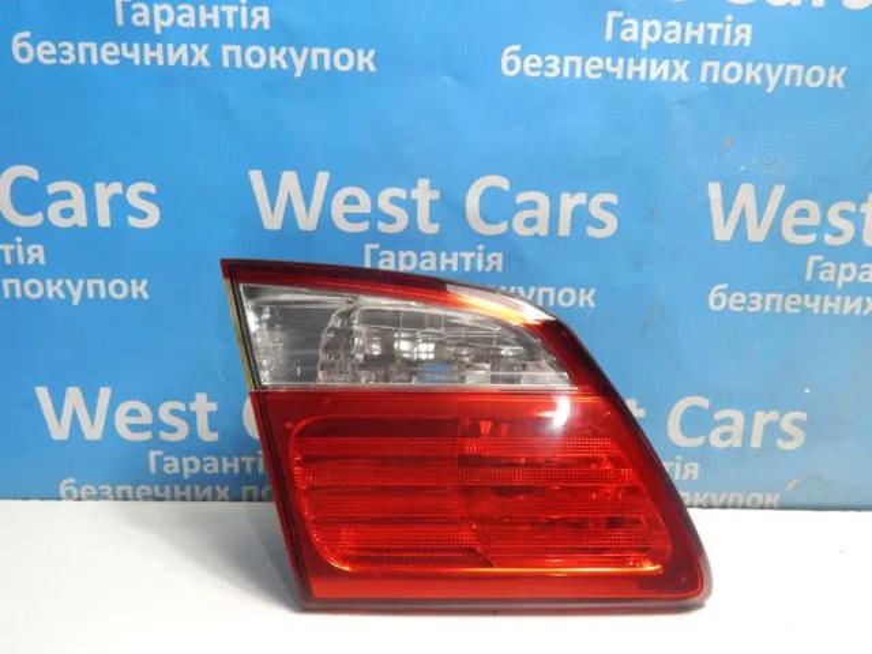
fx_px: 705
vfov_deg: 49.7
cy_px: 327
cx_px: 436
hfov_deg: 63.4
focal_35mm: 28
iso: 400
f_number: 3.2
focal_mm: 5.1
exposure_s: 1/40
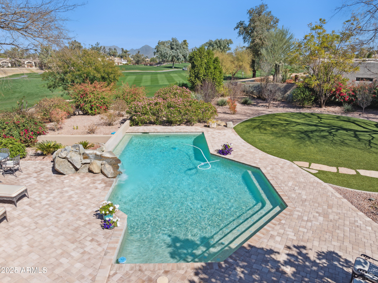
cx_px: 189
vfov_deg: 56.8
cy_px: 142
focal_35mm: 24
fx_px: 262
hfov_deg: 71.6
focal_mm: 12.29
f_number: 5.6
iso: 100
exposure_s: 1/640
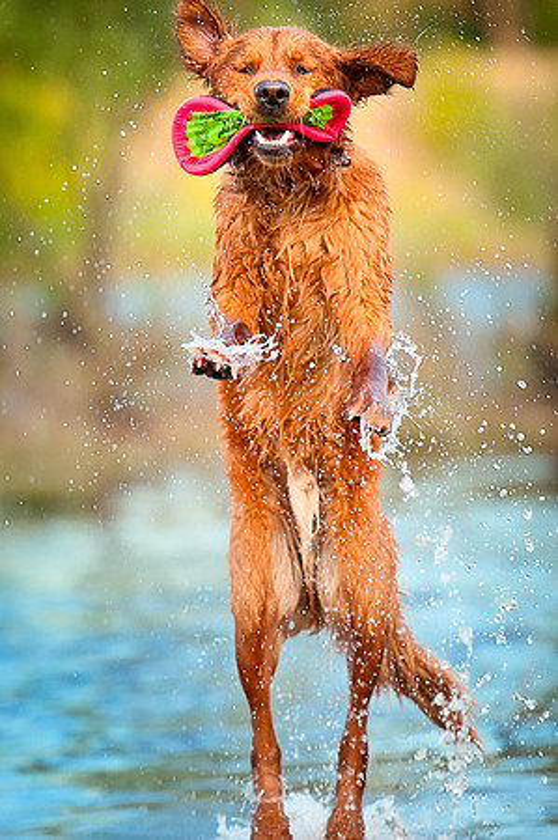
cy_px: 420
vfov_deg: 11.4
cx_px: 279
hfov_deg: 7.6
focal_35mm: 180
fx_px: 4194
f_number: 2.8
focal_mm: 180
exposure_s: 1/1500
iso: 1250
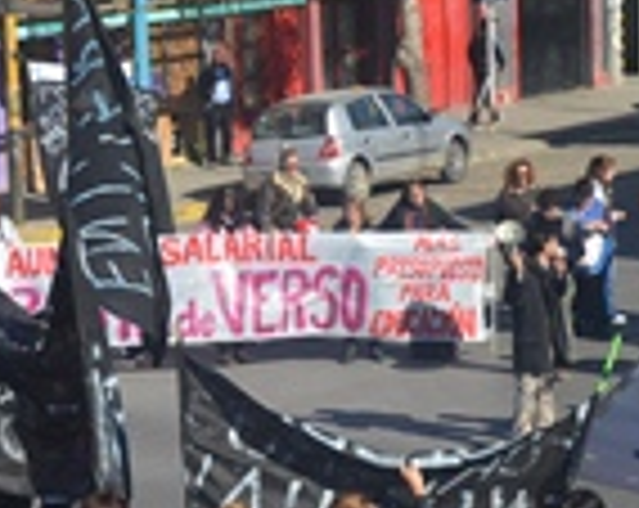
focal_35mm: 151
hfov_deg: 12.8
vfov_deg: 10.2
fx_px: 2850
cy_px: 393
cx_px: 333
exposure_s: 1/250
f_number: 8
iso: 100
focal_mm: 34
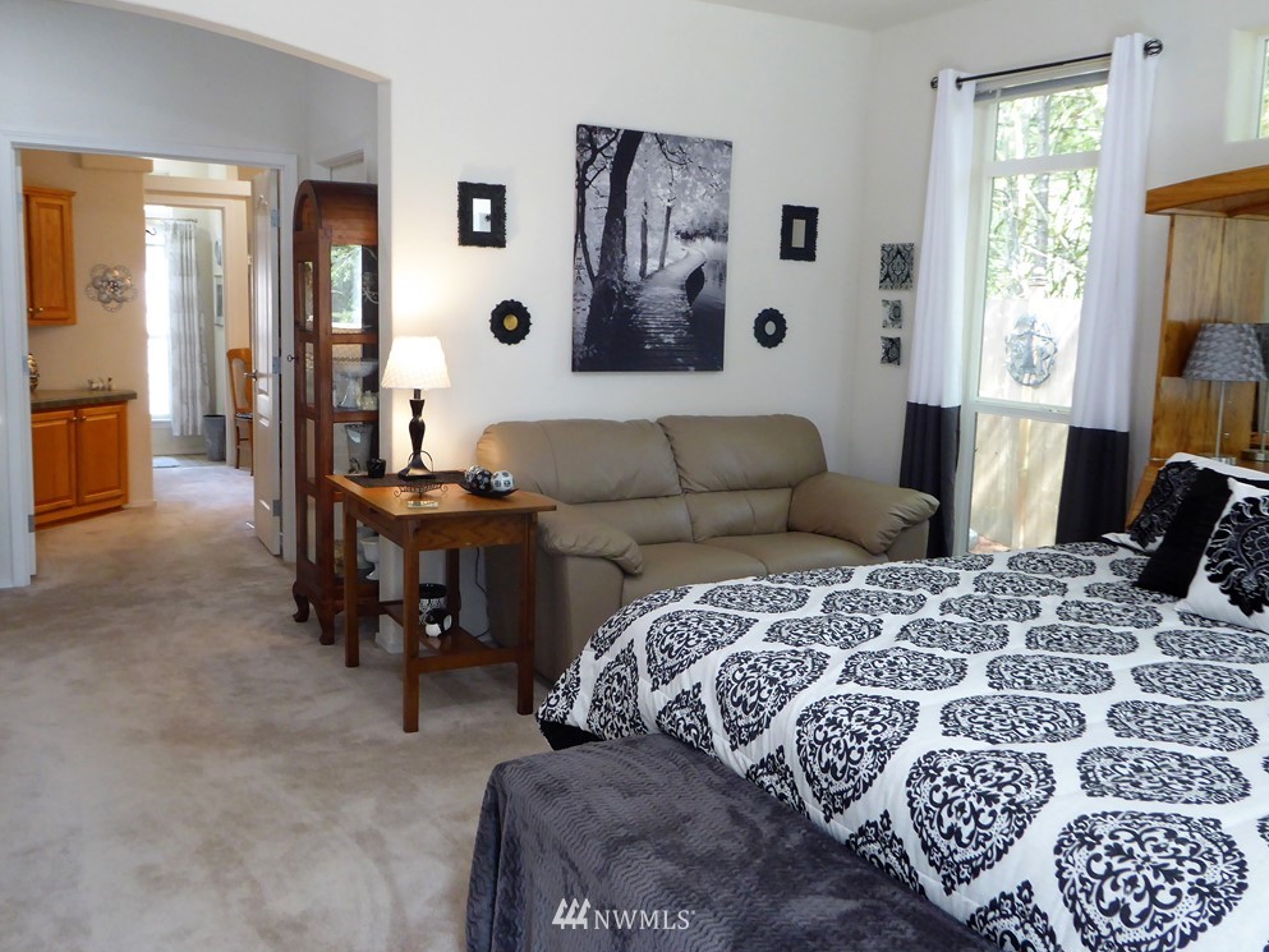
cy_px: 472
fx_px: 1210
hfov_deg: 55.3
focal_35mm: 33
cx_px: 624
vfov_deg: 43.0
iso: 400
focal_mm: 5.4
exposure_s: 1/30
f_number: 3.5
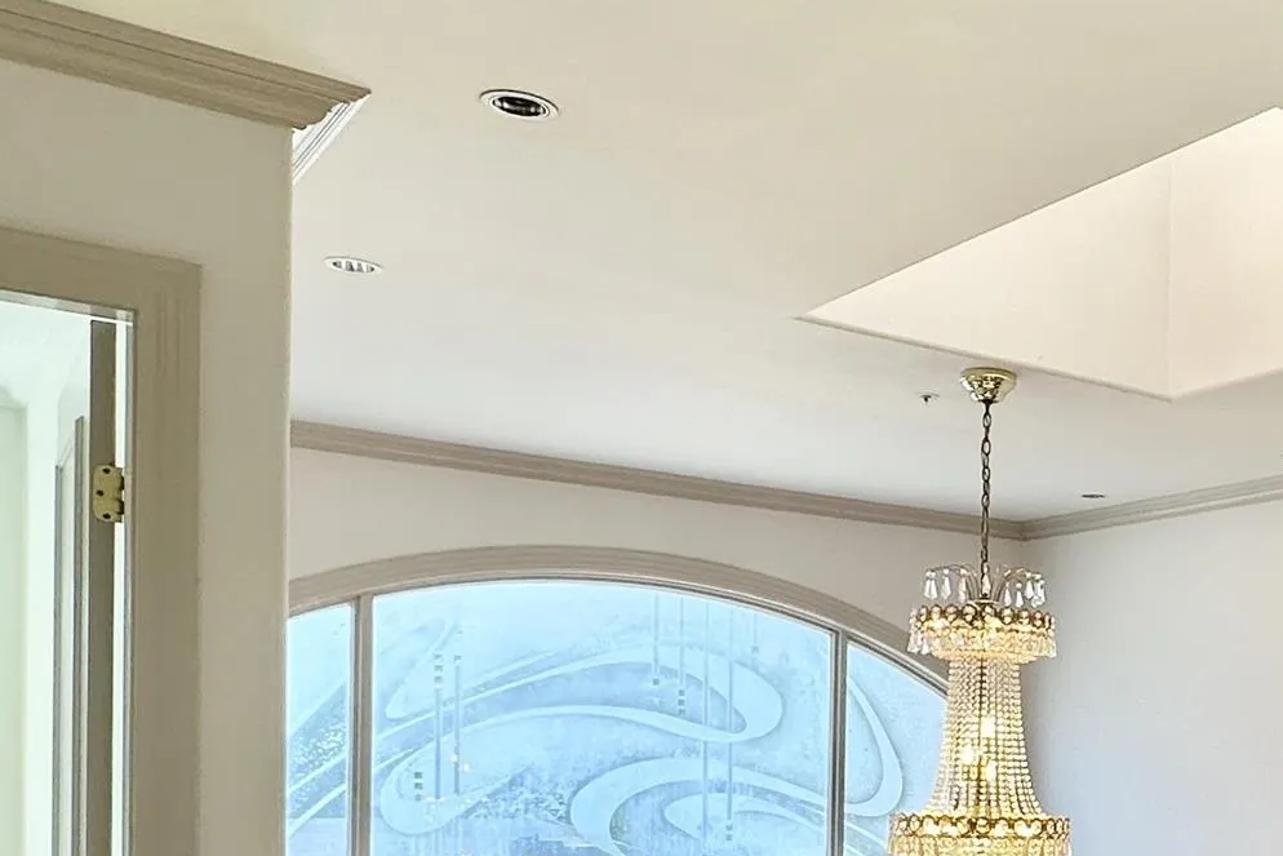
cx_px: 1249
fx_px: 1604
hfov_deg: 39.1
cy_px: 799
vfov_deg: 28.5
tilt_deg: -1.4
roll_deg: -0.8
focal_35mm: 45
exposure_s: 1/190
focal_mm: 2.22
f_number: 2.2
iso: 40
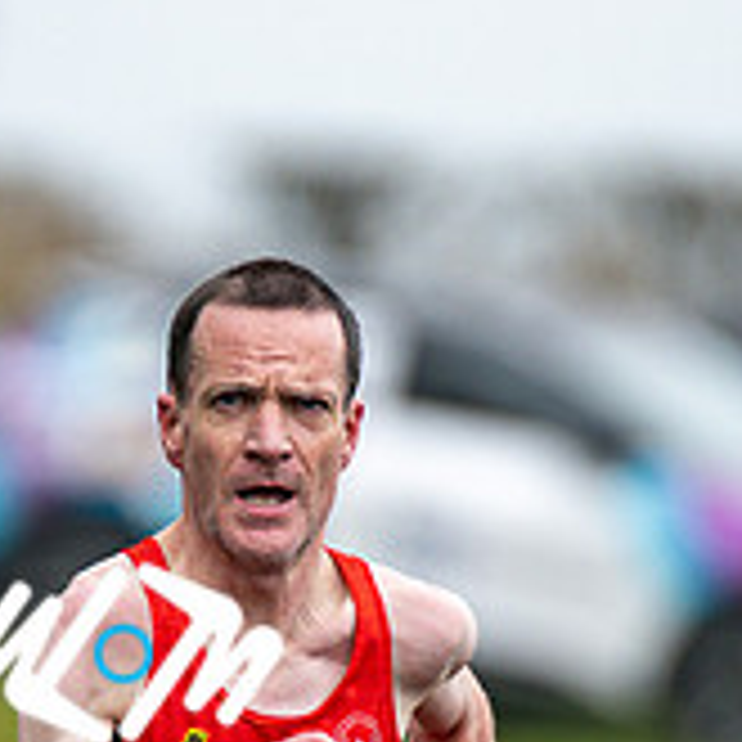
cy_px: 751
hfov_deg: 1.3
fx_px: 32569
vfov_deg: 1.3
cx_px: 121
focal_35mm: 1343
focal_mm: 300
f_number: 2.8
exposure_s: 1/1600
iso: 320
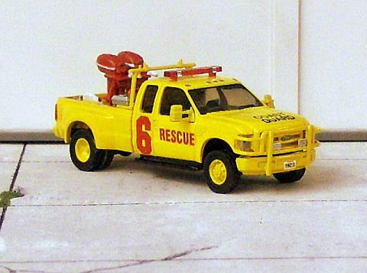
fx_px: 550
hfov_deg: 36.9
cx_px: 184
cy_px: 136
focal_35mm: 52
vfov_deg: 27.9
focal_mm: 11.3
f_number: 3.2
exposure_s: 1/51.1
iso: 200
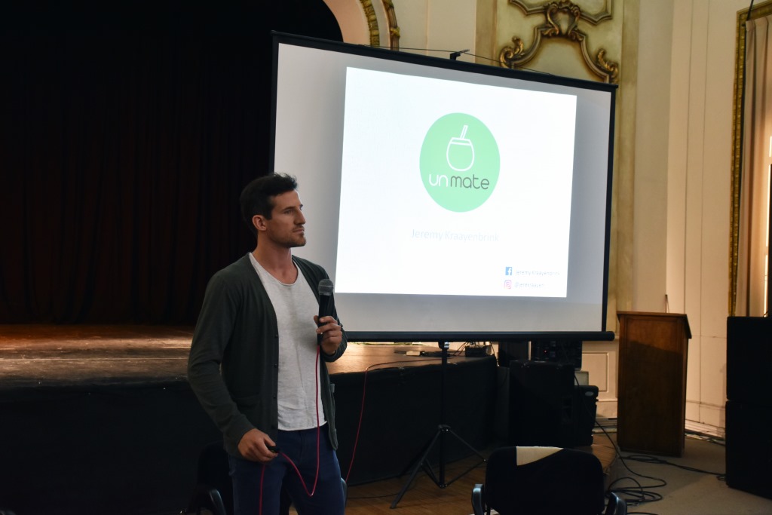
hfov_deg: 41.1
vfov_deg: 28.1
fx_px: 1029
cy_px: 258
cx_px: 386
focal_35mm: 48
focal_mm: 32
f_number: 5
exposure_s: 1/50
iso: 800
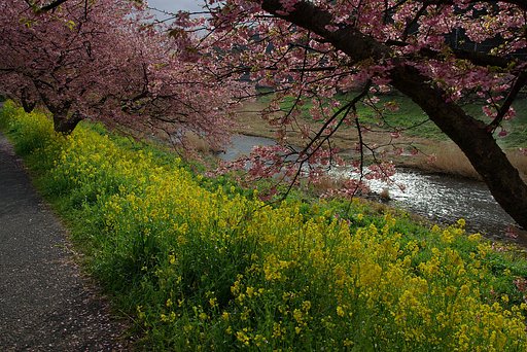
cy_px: 176
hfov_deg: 57.2
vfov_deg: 40.0
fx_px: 483
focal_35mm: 33
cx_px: 264
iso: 100
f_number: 6.3
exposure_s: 1/250
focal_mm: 22
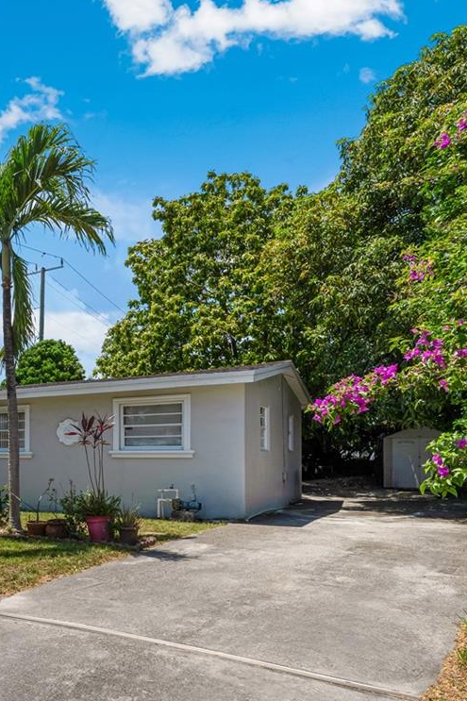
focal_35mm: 28
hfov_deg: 39.7
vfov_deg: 63.7
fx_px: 545
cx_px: -20
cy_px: 471
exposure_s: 1/200
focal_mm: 13
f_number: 11
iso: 100
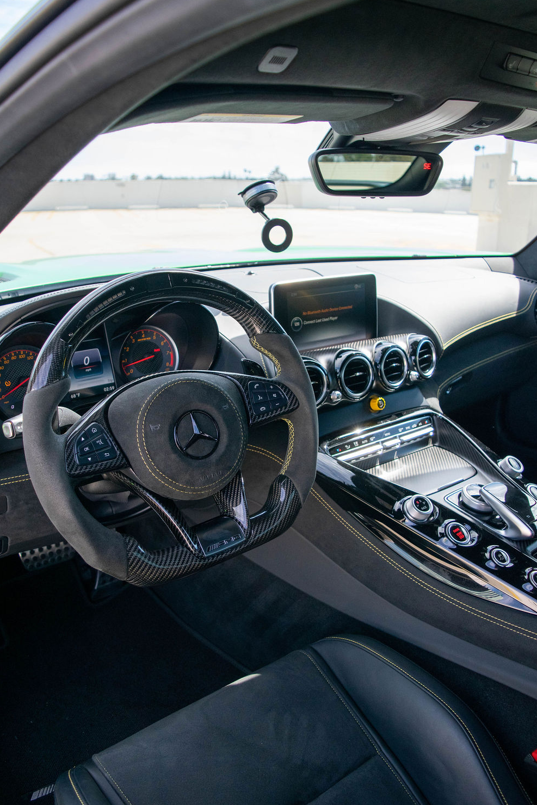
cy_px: 401
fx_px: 627
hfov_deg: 46.4
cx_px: 268
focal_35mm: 28
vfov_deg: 65.5
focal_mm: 18
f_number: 4
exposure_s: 1/1000
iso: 450
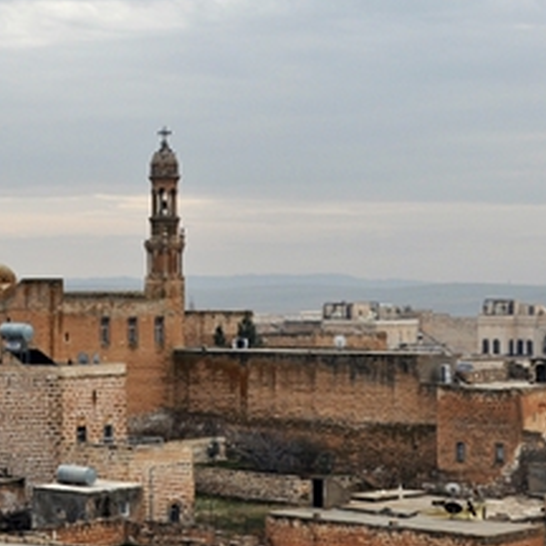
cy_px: 167
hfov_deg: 15.0
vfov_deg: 15.1
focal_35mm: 115
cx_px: 71
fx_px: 2052
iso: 200
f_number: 5.6
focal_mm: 26
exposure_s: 1/640
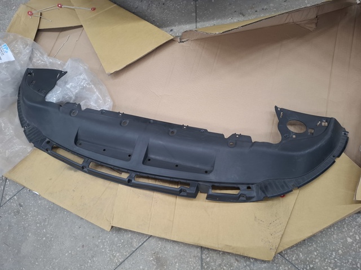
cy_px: 135
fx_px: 240
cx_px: 180
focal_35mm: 23
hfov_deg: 74.0
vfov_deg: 58.8
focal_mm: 5.54
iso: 320
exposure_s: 1/40
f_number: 1.8
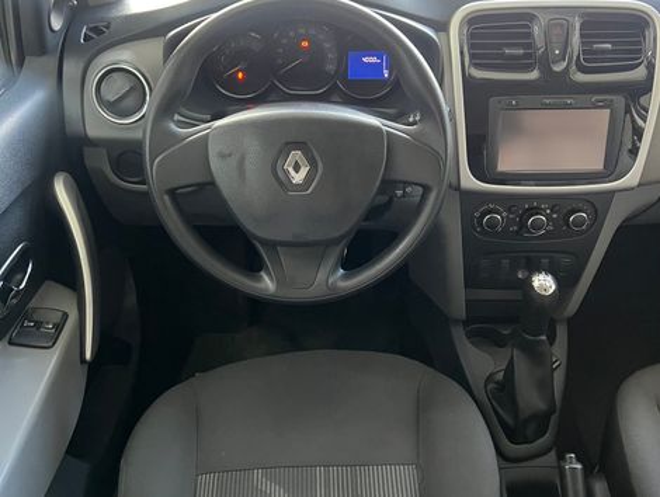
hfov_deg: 67.2
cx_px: 330
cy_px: 248
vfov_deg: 53.2
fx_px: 496
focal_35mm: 26
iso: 400
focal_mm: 5.7
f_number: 1.5
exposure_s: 1/60
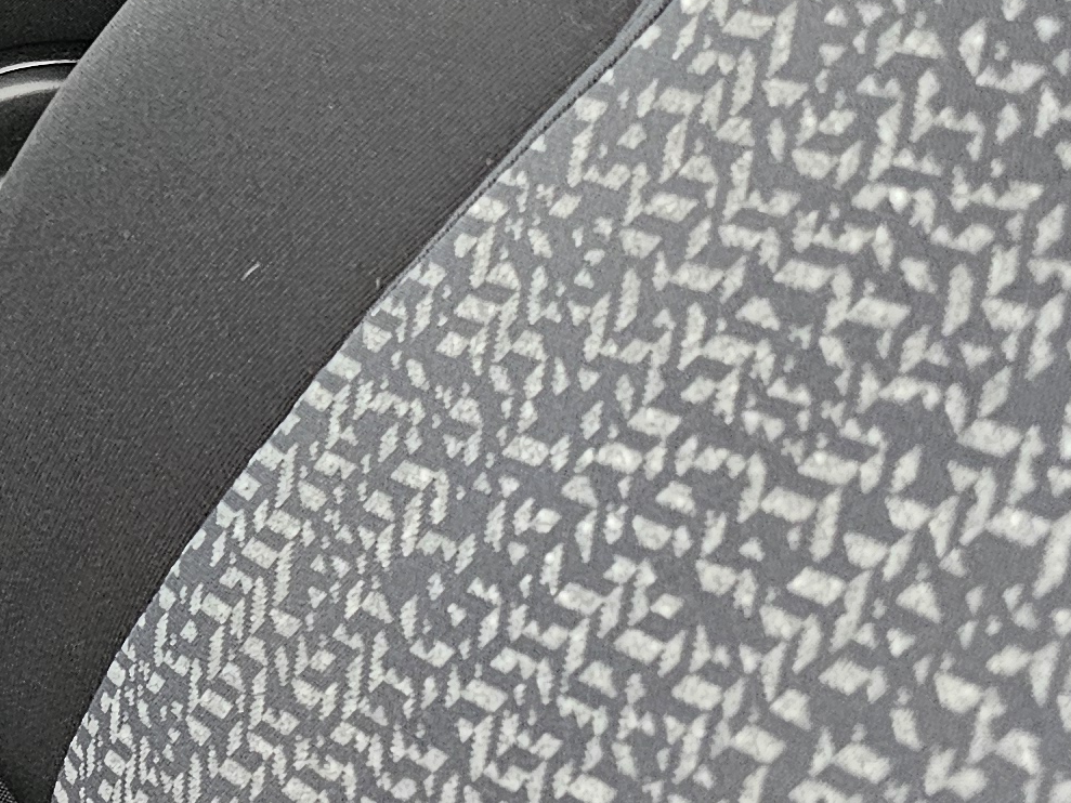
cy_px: -141
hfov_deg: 19.0
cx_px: -439
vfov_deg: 15.4
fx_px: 2878
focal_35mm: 93
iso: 640
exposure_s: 1/100
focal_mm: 6.3
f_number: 1.7
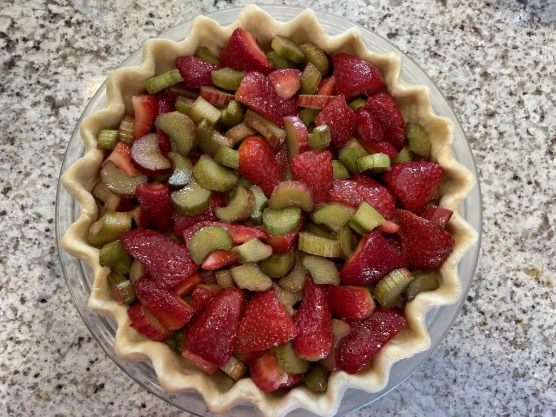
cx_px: 278
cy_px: 208
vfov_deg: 53.1
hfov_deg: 67.3
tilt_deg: -83.4
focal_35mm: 26
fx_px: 418
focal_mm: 4.2
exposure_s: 1/60
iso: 64
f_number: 1.6
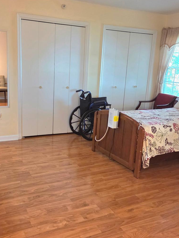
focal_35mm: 35
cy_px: 114
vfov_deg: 52.6
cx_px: 77
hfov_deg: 40.6
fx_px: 241
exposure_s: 1/120
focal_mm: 5.4
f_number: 1.8
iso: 1000
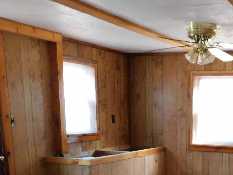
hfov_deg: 30.9
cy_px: 222
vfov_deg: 22.1
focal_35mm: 60
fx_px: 404
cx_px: 204
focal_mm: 4
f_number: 3
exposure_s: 1/30
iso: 400
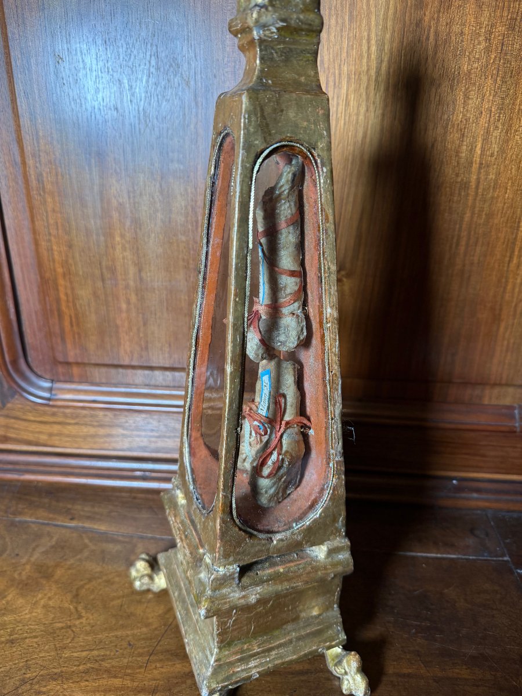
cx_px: 261
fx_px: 483
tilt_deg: -21.6
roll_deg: -1.2
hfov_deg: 56.8
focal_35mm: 24
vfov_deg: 71.6
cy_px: 348
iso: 200
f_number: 1.78
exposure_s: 1/119
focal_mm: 6.76
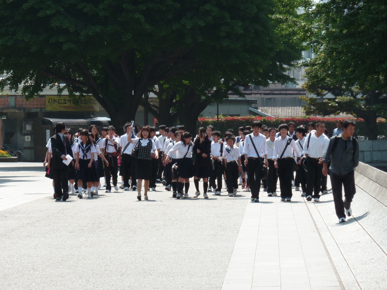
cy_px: 145
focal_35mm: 182
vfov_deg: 8.2
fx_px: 2035
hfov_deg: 10.9
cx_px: 194
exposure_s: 1/250
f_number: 4.5
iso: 80
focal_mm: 29.9
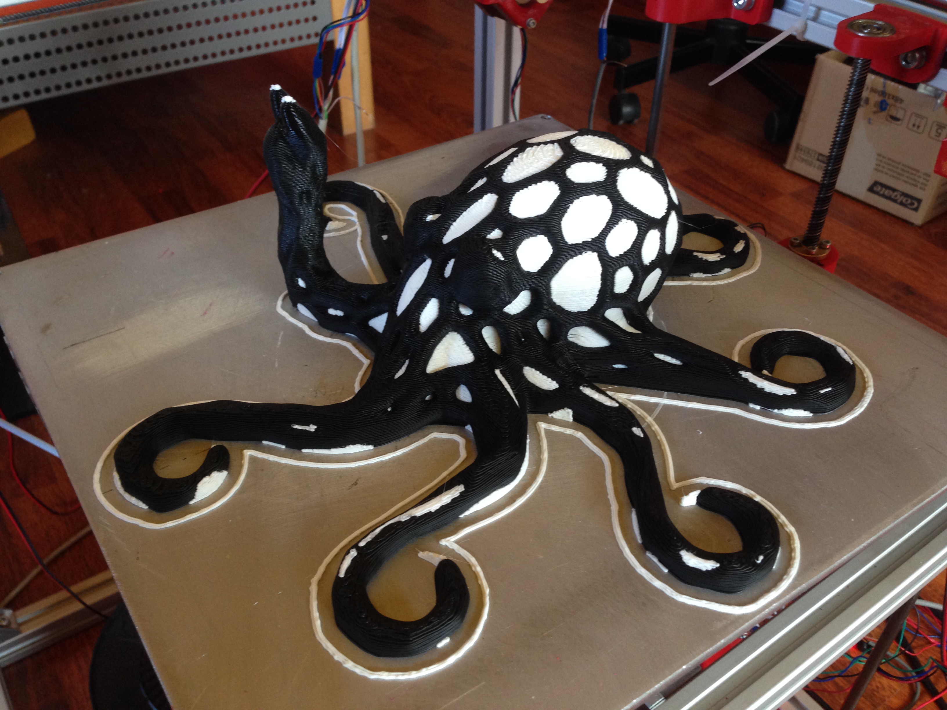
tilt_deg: -38.7
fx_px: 903
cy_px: 355
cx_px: 474
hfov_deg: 55.4
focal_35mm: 33
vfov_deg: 42.9
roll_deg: +2.1
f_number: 2.4
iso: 125
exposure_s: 1/20
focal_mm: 4.12
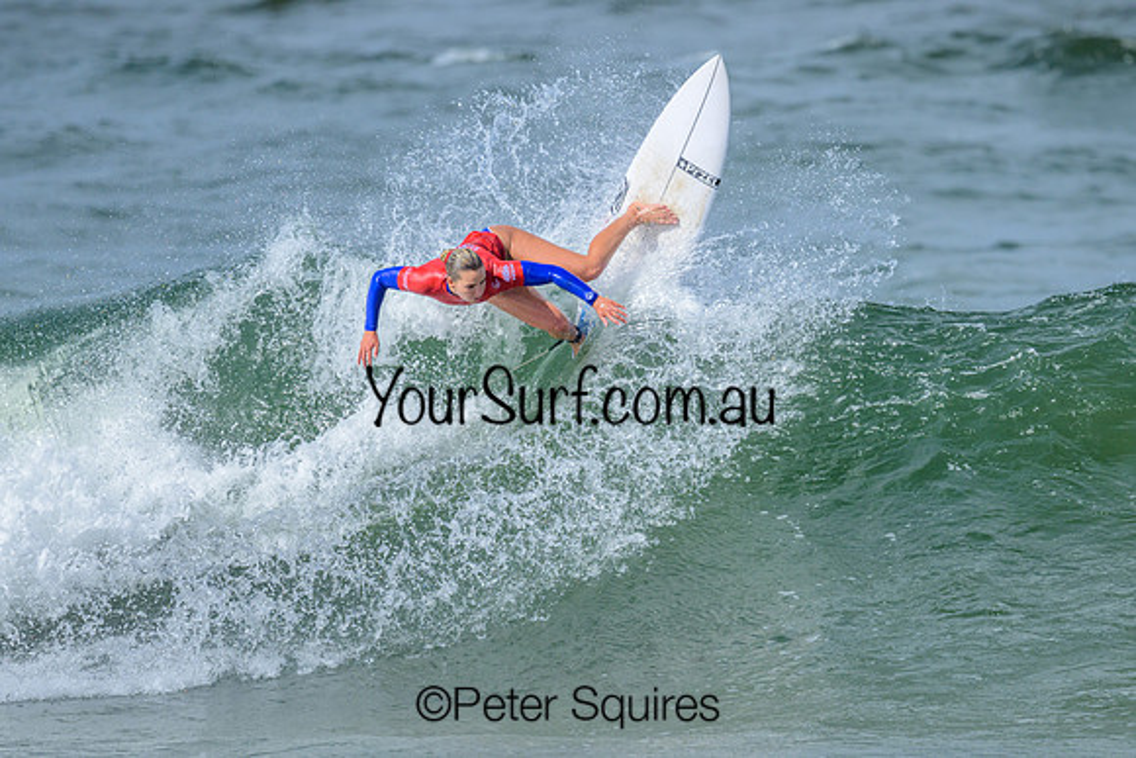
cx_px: 652
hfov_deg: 1.9
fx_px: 34719
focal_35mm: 1100
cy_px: 417
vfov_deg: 1.3
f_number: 6.3
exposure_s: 1/2500
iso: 360
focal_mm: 800
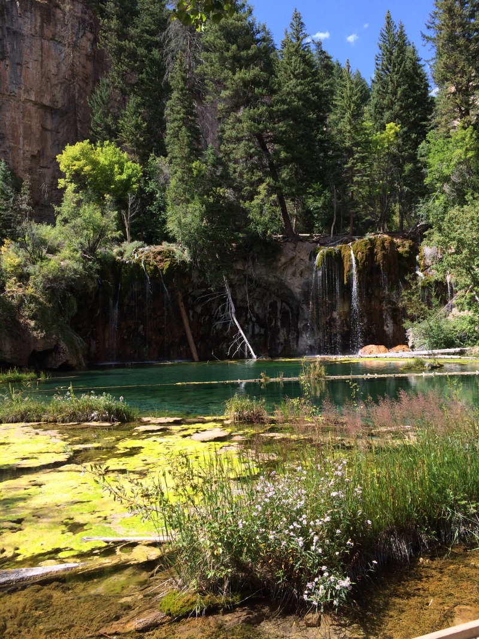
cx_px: 240
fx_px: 535
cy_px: 320
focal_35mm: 29
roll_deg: +1.5
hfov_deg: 48.2
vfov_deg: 61.6
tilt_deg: +1.4
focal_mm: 4.15
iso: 32
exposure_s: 1/838
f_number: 2.2
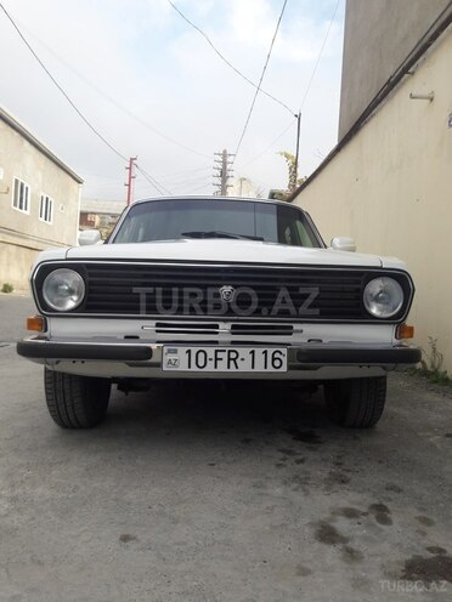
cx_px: 226
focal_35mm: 28
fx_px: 487
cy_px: 301
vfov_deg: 63.4
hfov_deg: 49.7
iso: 40
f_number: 1.9
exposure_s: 1/635
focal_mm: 3.7
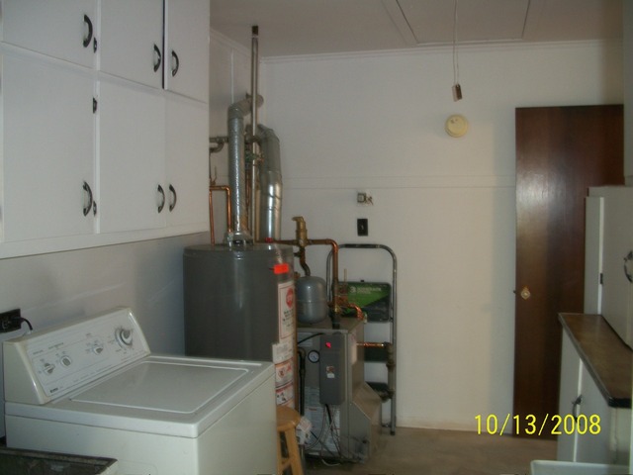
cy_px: 238
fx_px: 640
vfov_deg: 40.7
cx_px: 316
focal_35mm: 35
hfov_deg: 52.6
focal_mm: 6.3
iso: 80
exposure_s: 1/2
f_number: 3.1
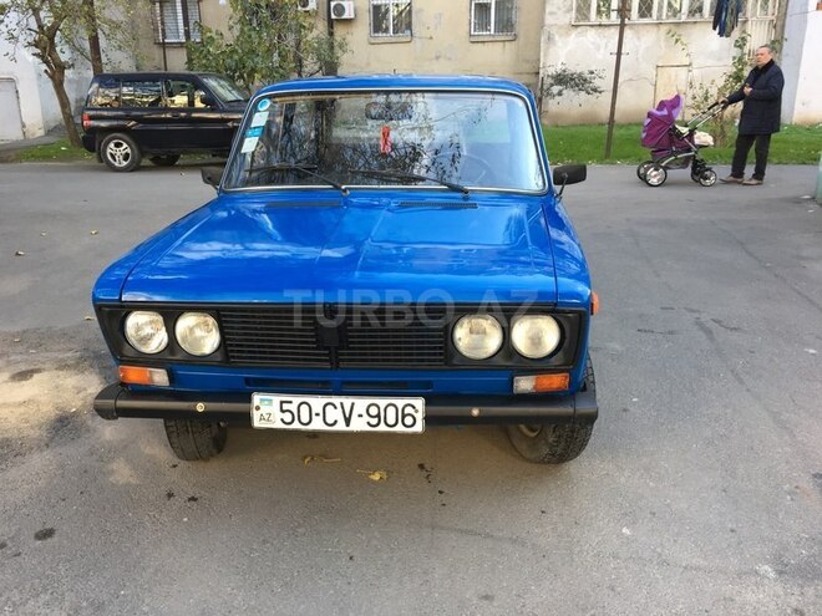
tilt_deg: -18.2
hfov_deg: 61.7
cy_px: 308
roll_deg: +0.2
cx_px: 411
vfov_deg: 48.2
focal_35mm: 29
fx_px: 689
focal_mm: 4.15
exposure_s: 1/100
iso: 40
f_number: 2.2
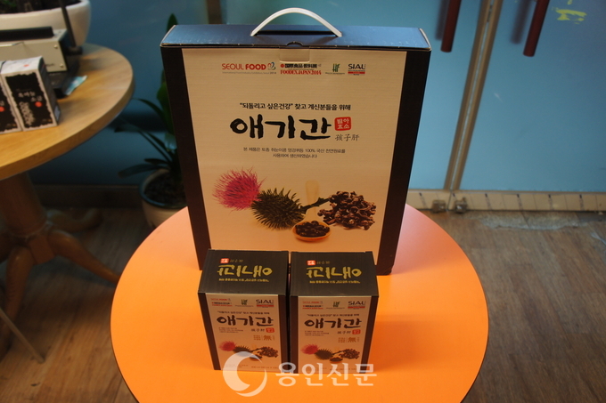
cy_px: 202
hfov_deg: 67.4
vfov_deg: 47.9
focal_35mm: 27
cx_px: 303
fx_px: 454
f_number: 3.5
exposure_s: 1/30
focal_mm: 18
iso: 400
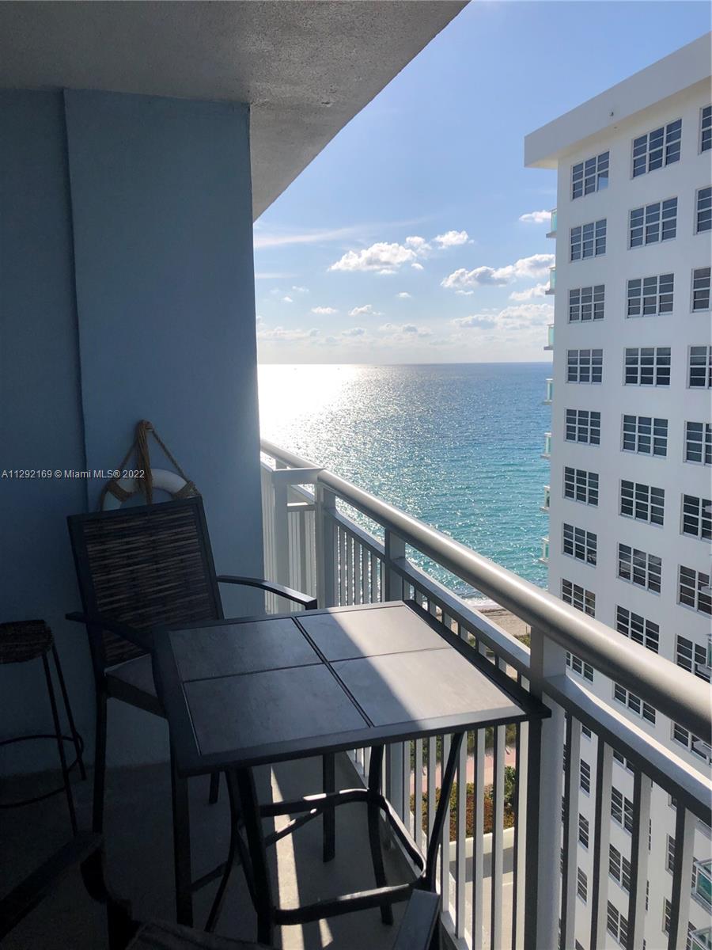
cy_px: 475
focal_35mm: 28
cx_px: 356
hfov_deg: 49.7
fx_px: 768
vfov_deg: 63.4
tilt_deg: -7.9
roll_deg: +1.5
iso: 25
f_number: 1.8
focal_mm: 3.99
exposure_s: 1/4878
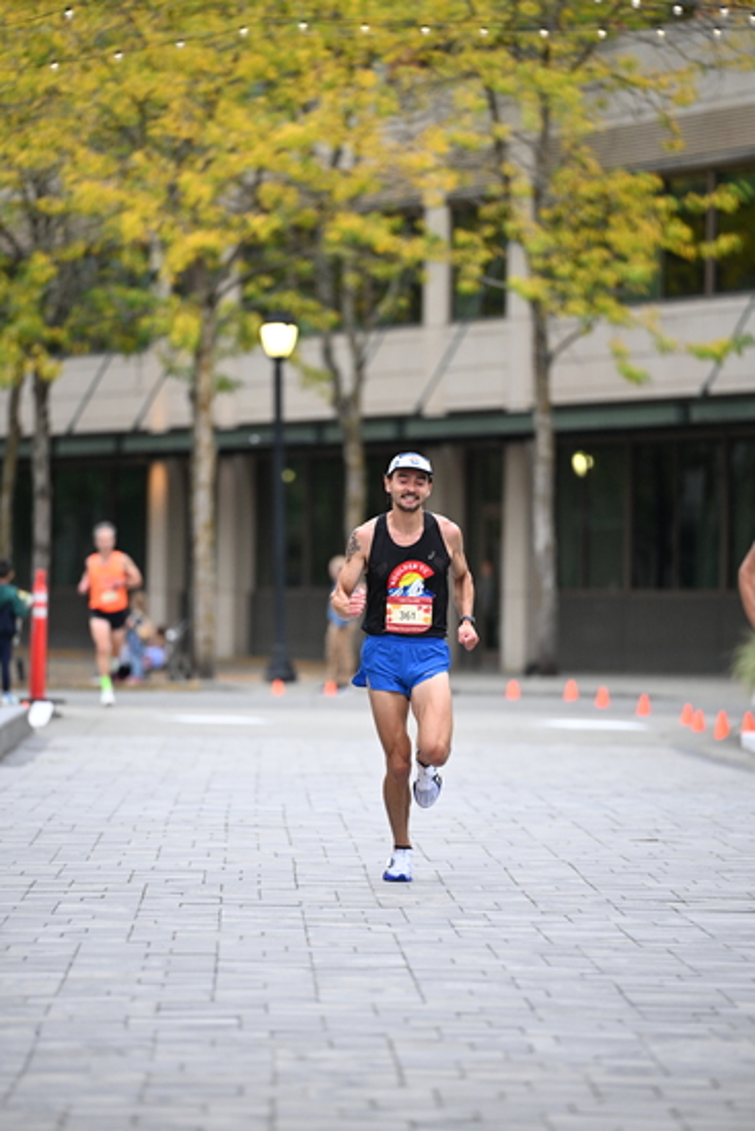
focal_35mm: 200
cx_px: 378
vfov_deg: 10.3
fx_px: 6287
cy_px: 566
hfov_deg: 6.9
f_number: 2.8
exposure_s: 1/800
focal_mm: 200
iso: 1600
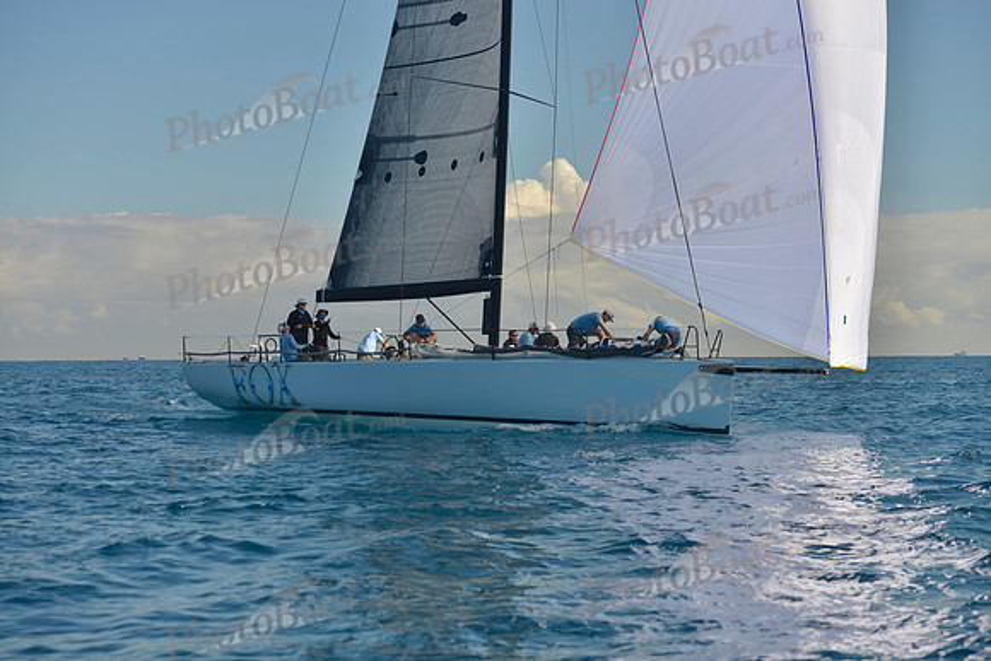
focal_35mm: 70
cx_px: 496
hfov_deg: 28.8
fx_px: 1927
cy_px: 330
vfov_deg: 19.5
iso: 200
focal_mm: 70
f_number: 5.6
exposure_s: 1/800
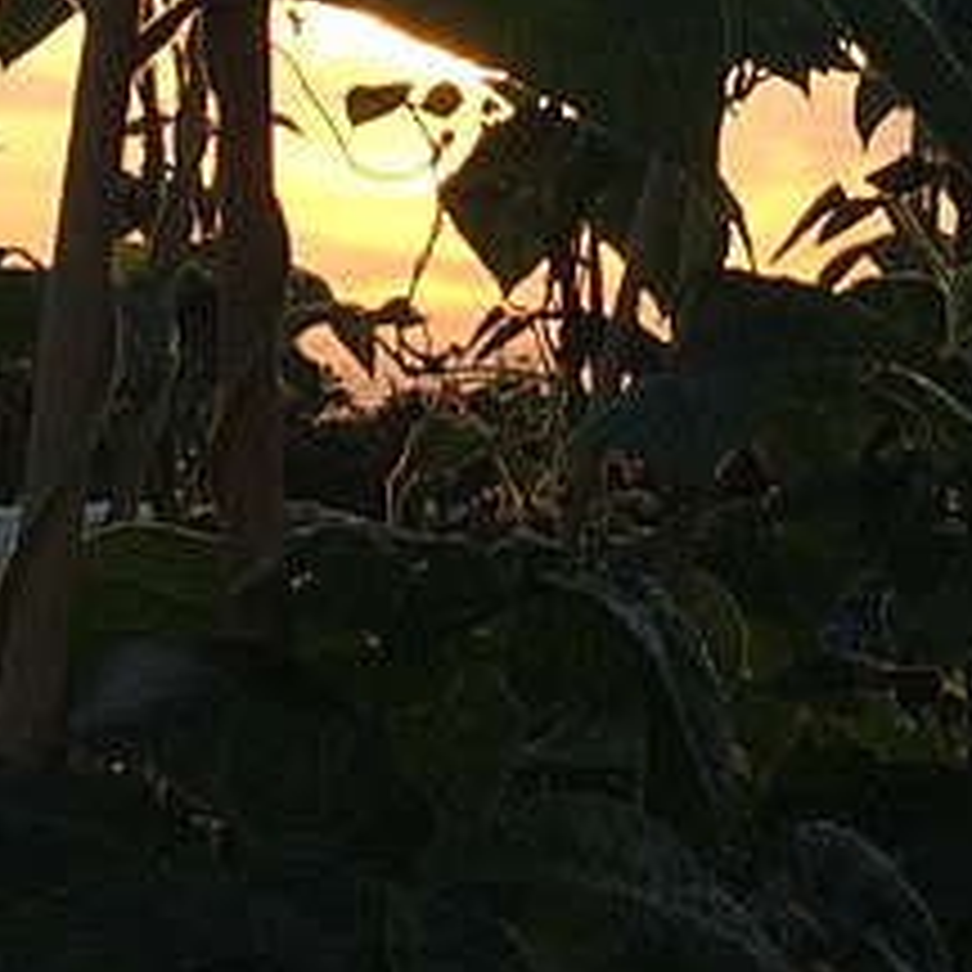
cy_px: -486
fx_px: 6036
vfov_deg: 9.0
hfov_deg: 9.2
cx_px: 788
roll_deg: -0.9
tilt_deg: +11.0
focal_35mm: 190
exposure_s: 1/1368
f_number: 2.2
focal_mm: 4.15
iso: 32
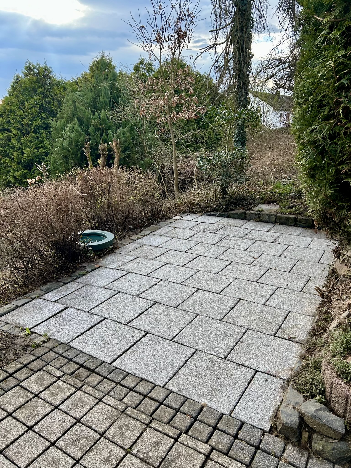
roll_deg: +0.1
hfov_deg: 53.1
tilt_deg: -17.2
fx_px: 352
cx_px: 176
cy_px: 234
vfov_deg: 67.3
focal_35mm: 26
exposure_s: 1/646
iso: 50
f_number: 1.5
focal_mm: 5.7
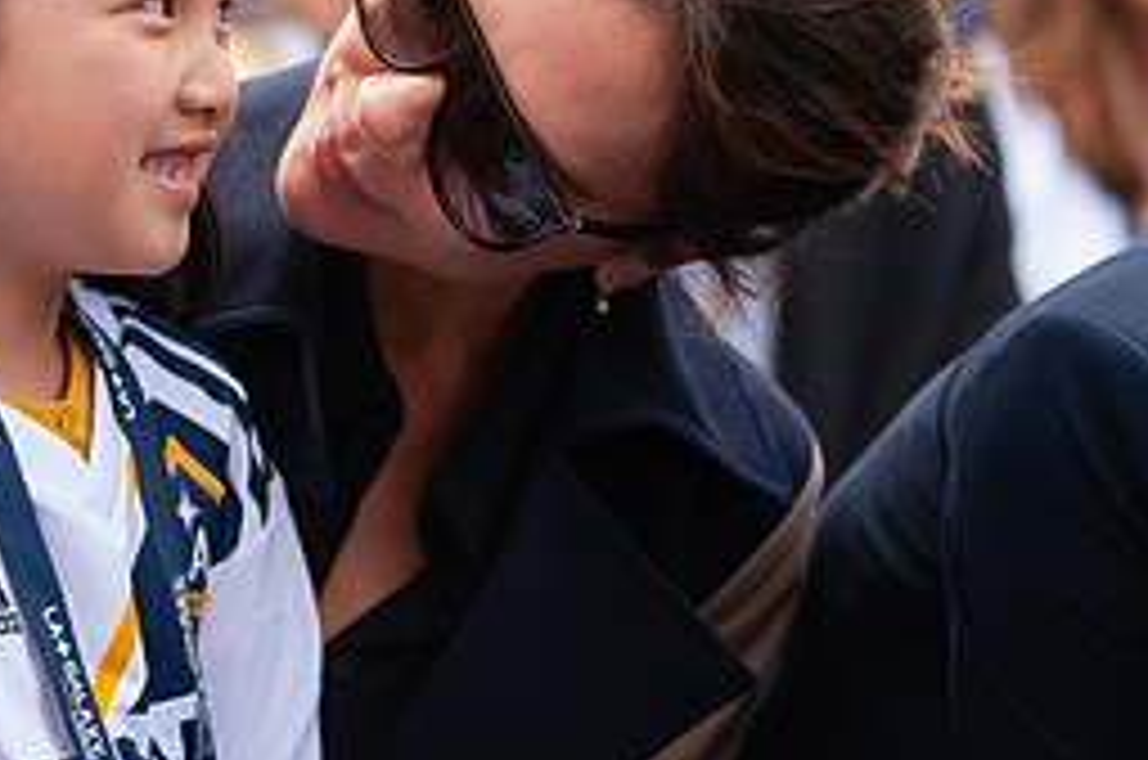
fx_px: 6525
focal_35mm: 205
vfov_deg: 6.7
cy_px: 198
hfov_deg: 10.0
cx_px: 153
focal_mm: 90
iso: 640
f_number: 2.8
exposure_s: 1/1250
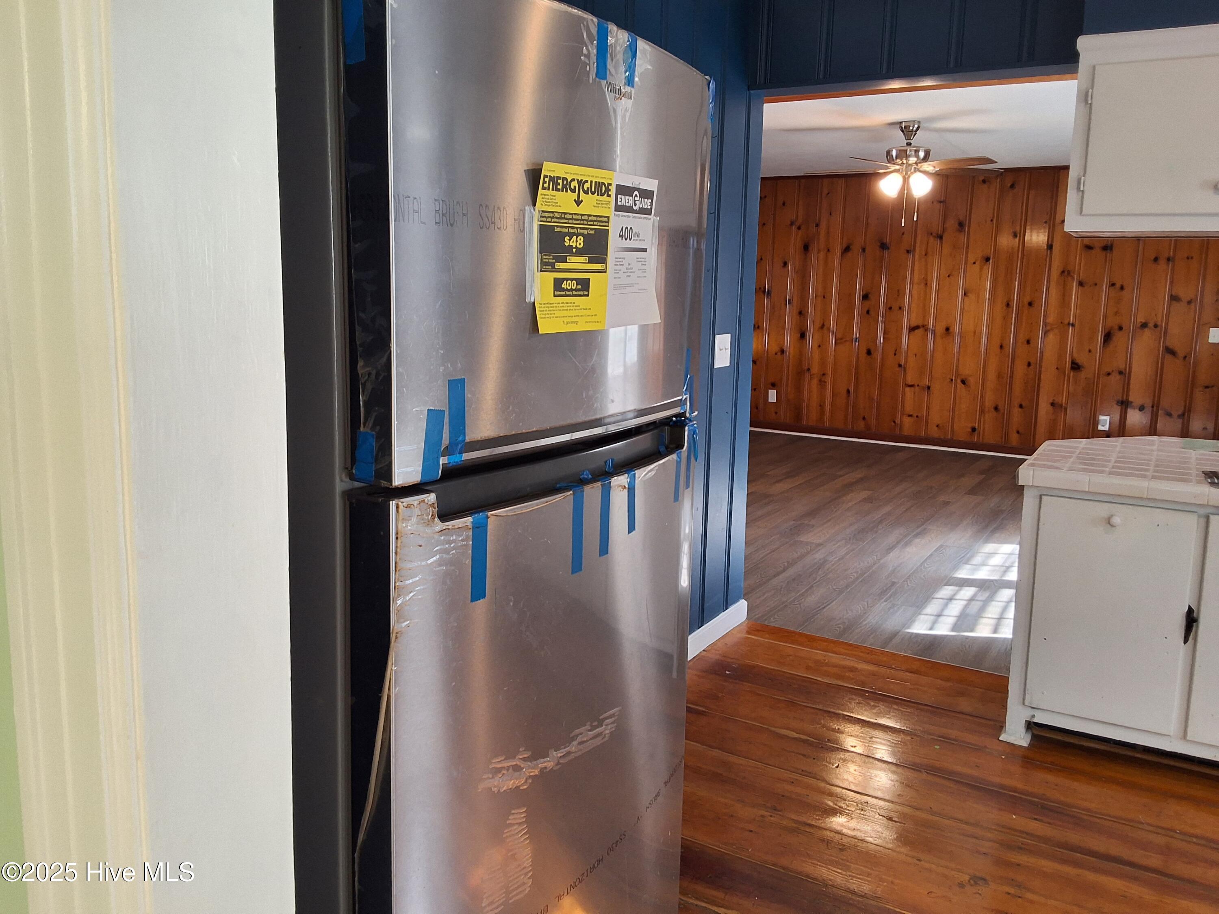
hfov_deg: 63.4
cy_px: 457
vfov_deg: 49.7
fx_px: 986
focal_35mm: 28
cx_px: 610
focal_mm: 2.91
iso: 125
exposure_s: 1/40
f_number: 1.9
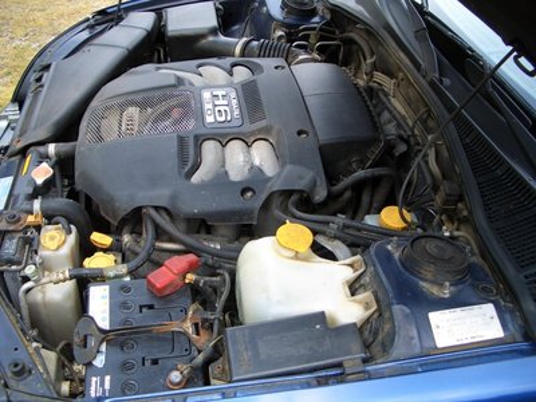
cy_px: 201
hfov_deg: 52.6
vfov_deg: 40.7
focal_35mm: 35
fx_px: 542
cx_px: 268
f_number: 2.6
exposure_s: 1/100
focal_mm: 5.8
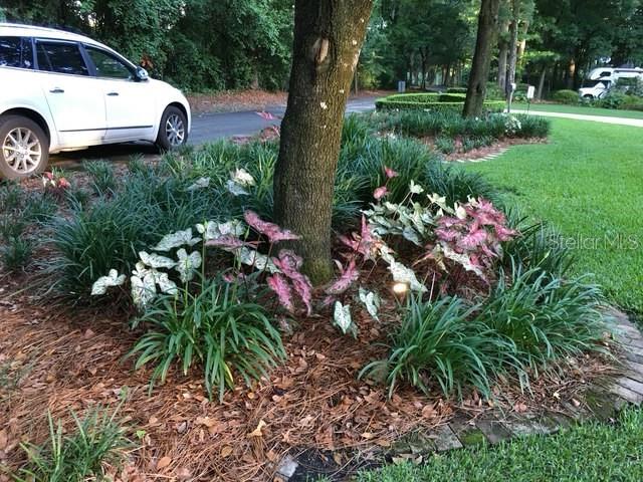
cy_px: 241
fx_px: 539
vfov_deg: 48.2
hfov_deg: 61.7
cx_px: 322
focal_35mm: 29
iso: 40
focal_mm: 4.15
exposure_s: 1/15
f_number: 2.2
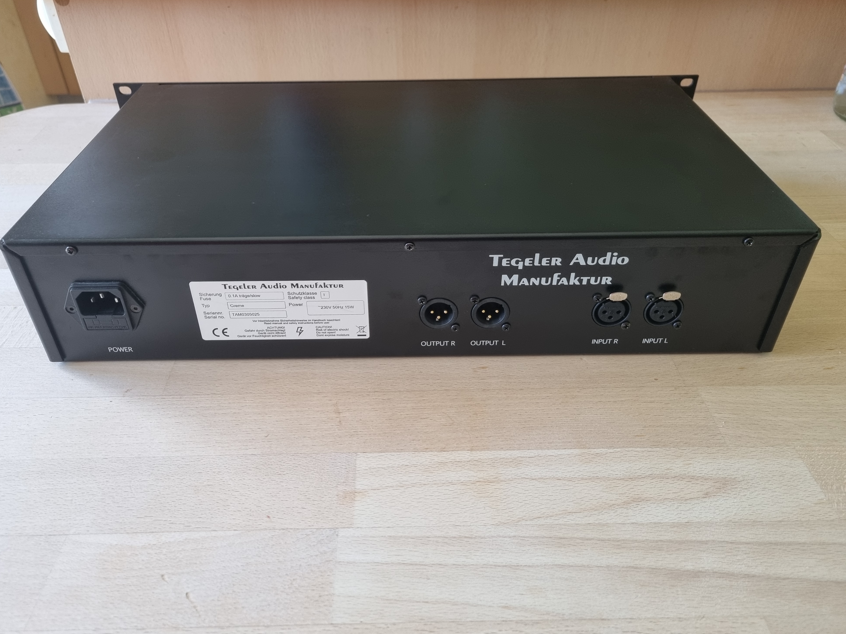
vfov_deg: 51.4
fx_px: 660
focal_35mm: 27
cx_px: 409
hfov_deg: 65.3
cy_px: 316
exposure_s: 1/100
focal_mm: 5.4
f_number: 1.8
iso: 160
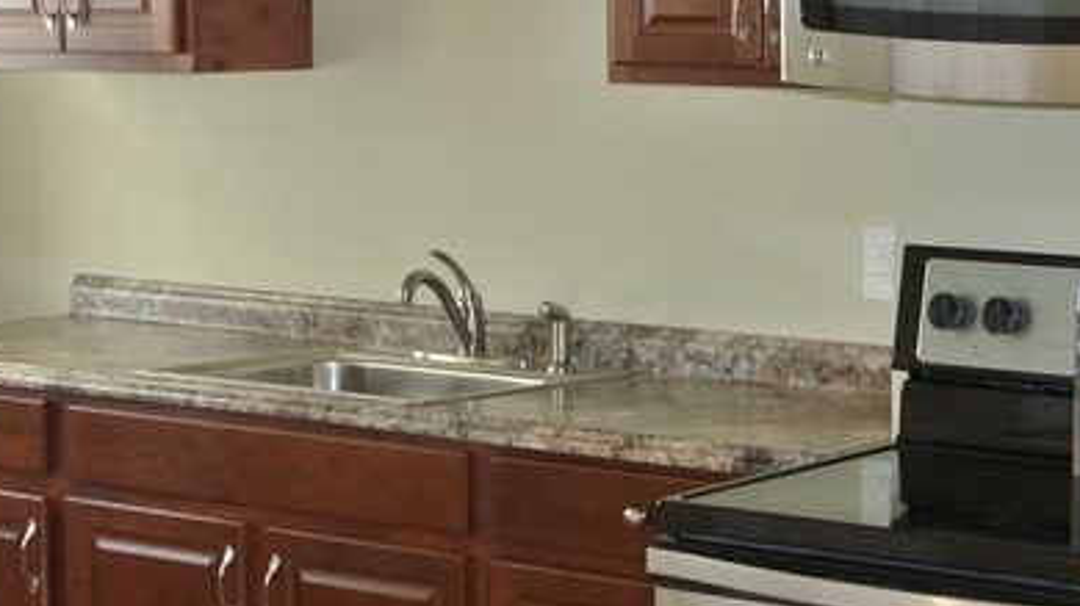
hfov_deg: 21.2
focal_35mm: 99
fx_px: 2834
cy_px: 331
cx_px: 926
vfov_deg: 12.2
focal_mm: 12.7
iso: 640
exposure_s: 1/60
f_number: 3.8
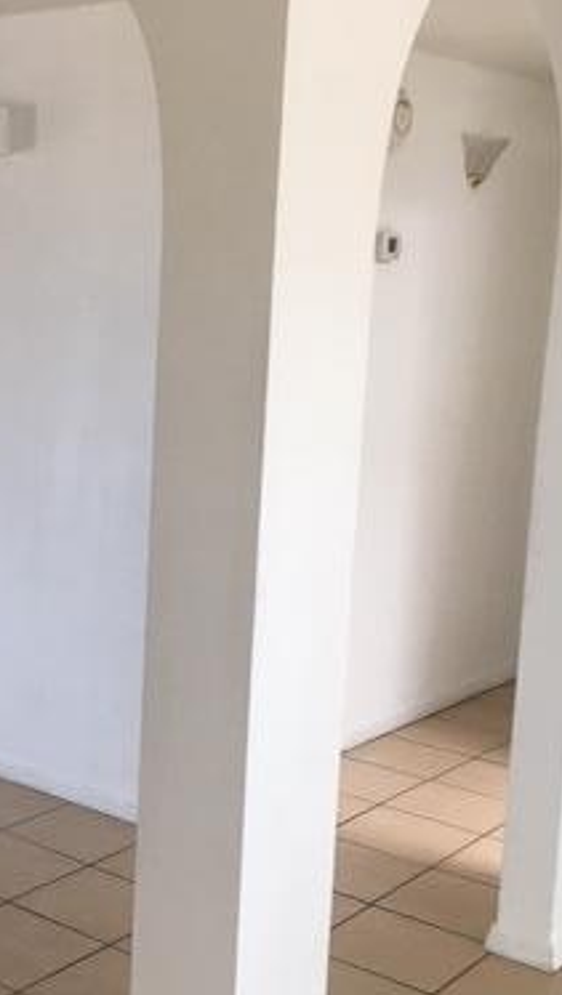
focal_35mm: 54
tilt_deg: -11.0
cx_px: 13
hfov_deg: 21.6
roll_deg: -3.1
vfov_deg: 38.5
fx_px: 1427
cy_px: 529
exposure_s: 1/30
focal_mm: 4.15
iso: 40
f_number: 2.2
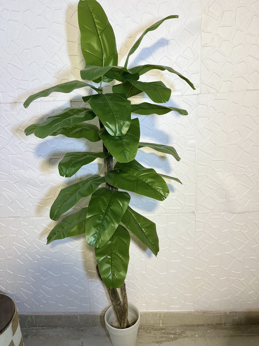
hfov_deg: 53.1
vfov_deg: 67.3
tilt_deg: -15.2
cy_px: 173
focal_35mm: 26
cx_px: 130
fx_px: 259
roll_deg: +2.9
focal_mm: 5.1
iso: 64
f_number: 1.6
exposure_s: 1/100
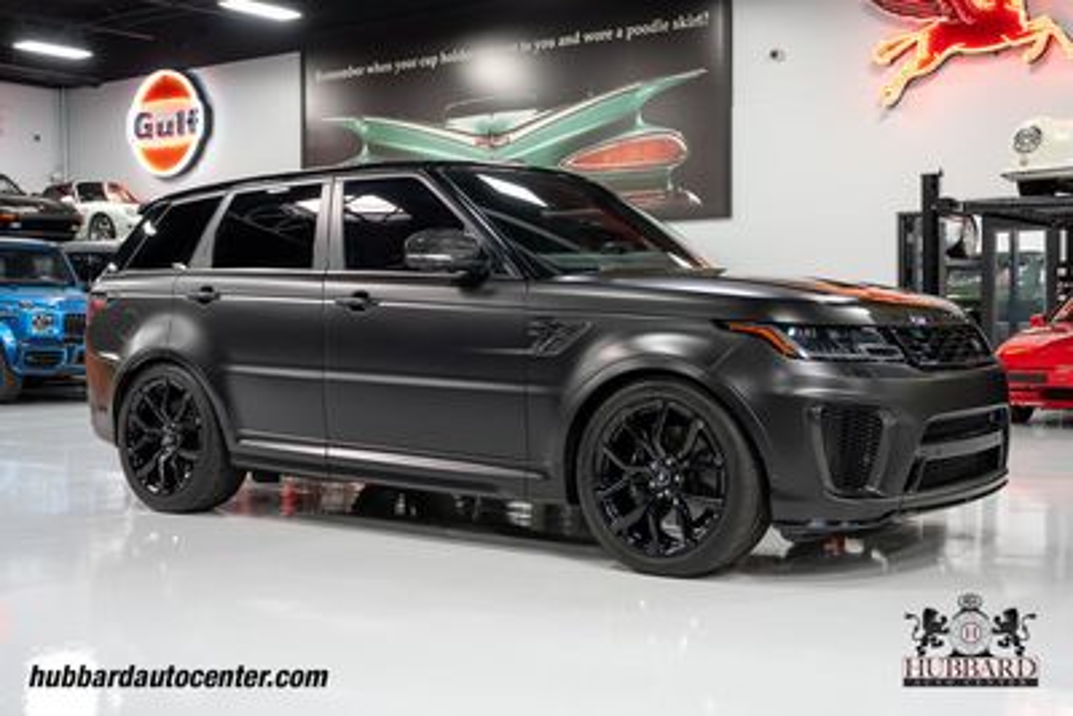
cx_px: 536
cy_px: 358
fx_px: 1342
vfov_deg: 29.9
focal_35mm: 45
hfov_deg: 43.6
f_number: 4
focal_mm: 45
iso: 800
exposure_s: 1/50
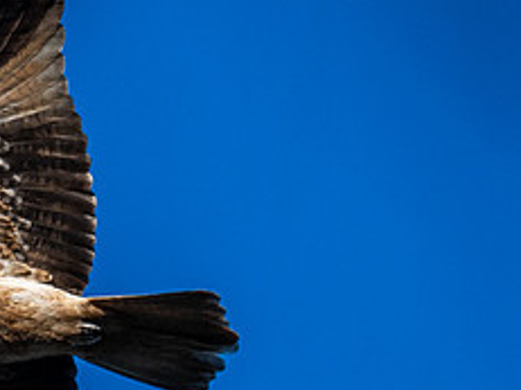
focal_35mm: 1554
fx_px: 23377
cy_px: 279
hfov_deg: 1.3
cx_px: 140
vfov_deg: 1.0
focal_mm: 400
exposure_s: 1/3200
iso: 800
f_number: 5.6
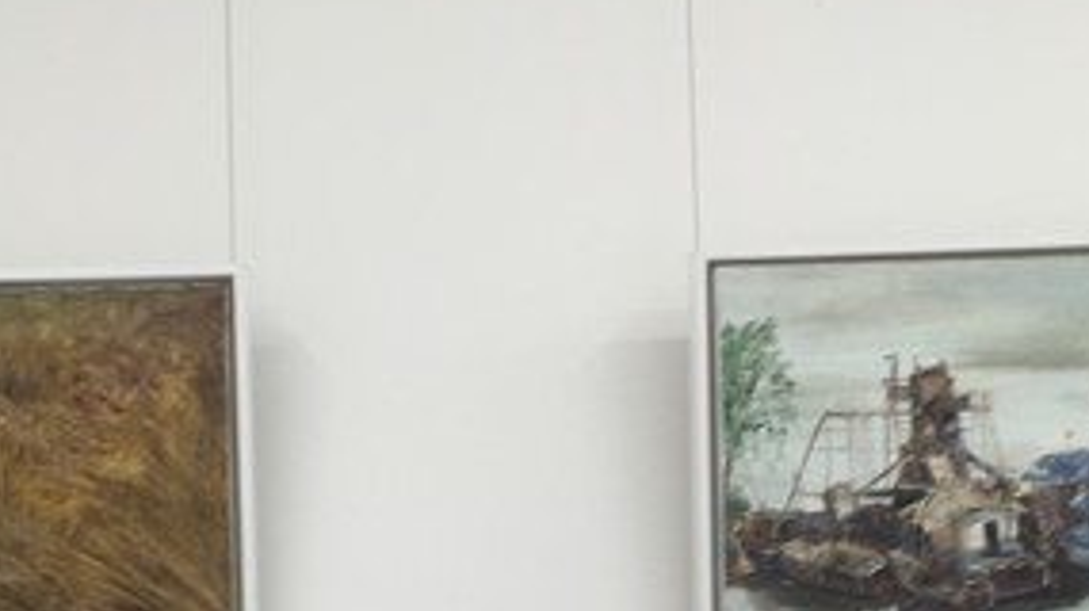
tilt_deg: +4.1
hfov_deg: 34.3
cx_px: 455
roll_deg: +2.2
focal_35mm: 61
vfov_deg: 19.1
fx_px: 1761
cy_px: 611
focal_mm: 4.15
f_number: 2.2
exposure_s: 1/50
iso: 32
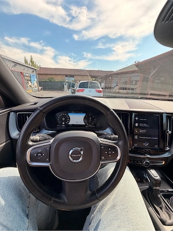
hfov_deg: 85.7
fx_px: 93
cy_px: 116
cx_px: 86
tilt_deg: -17.0
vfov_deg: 102.1
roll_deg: -1.1
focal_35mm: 14
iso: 50
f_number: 2.2
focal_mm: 2.22
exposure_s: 1/183
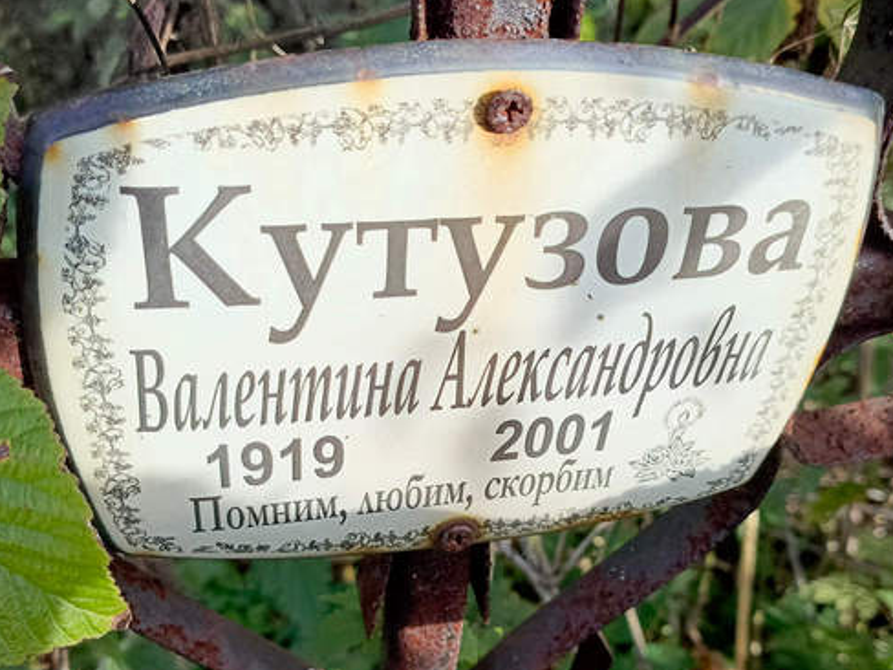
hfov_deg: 45.7
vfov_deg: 34.7
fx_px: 1058
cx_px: 492
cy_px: 456
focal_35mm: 41
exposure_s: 1/425
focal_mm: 4.76
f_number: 1.69
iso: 112
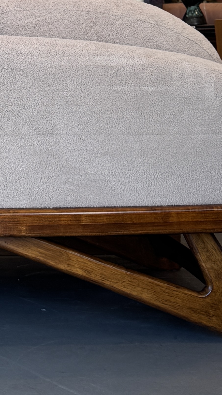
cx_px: -158
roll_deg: +1.1
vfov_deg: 21.4
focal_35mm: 93
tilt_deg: +3.6
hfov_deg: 12.1
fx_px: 974
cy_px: -72
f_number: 1.78
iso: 80
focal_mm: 6.76
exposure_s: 1/120
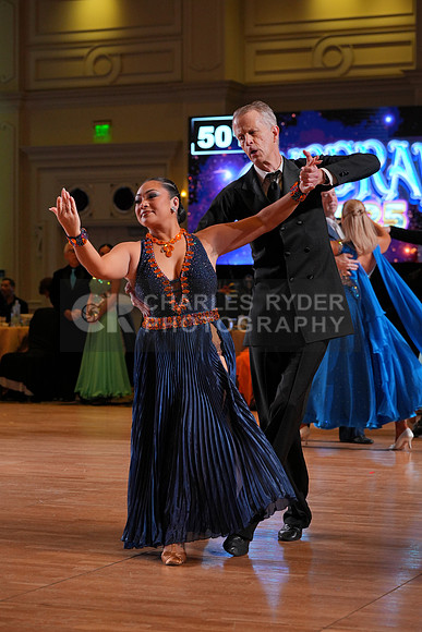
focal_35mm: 87
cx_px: 211
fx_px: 1529
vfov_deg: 23.4
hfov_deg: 15.7
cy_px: 316
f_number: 5
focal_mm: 87
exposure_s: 1/400
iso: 1250
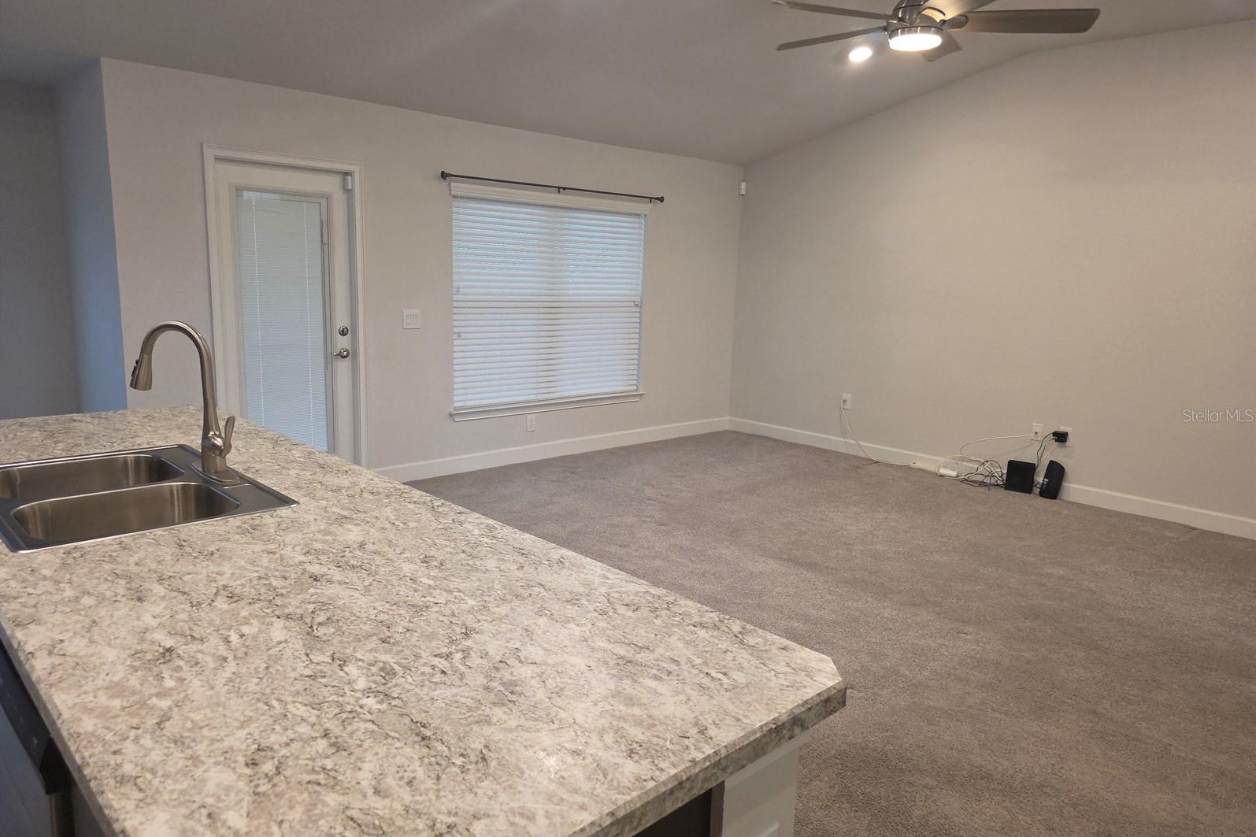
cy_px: 415
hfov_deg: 73.7
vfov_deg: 53.1
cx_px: 627
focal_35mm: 24
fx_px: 837
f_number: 1.7
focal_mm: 6.3
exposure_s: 1/120
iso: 400
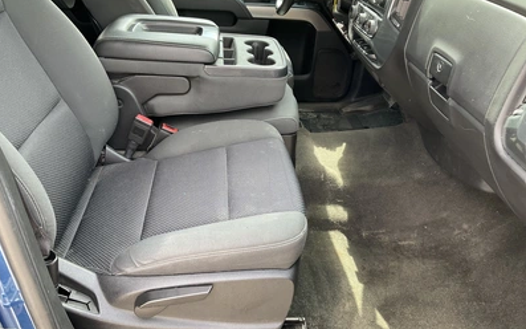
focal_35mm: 31
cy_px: 168
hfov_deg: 61.2
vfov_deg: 40.6
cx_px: 262
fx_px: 444
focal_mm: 3
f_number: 1.8
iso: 40
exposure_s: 1/122
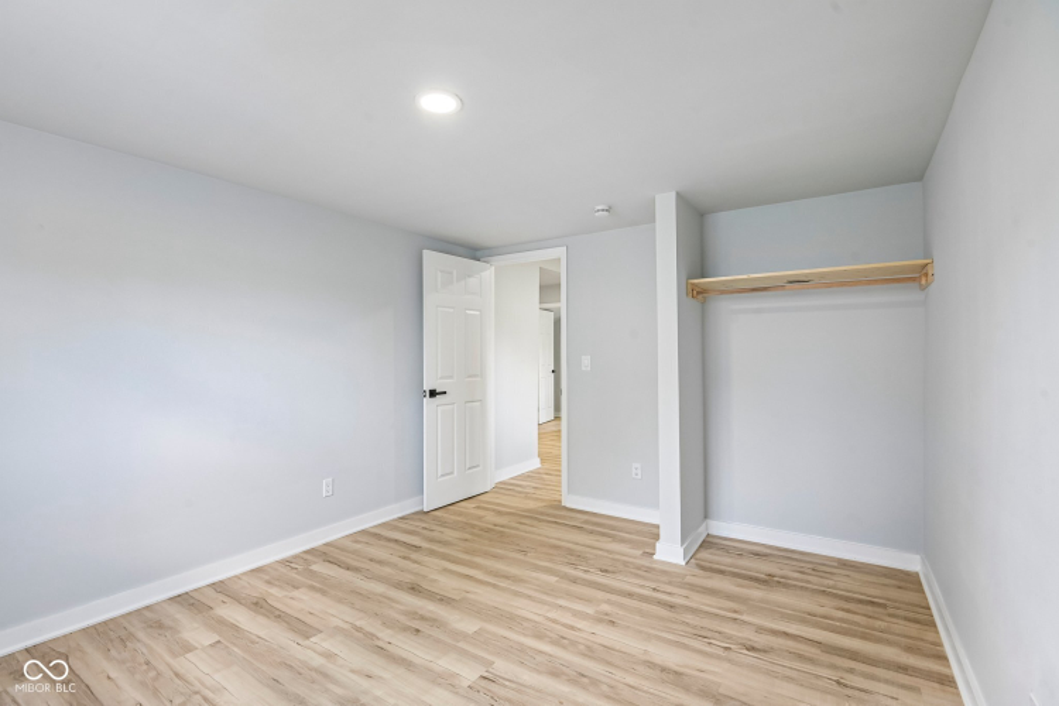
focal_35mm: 16
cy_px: 353
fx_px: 471
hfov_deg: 96.7
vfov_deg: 73.7
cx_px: 530
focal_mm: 16
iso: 400
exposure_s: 1/15
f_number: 8
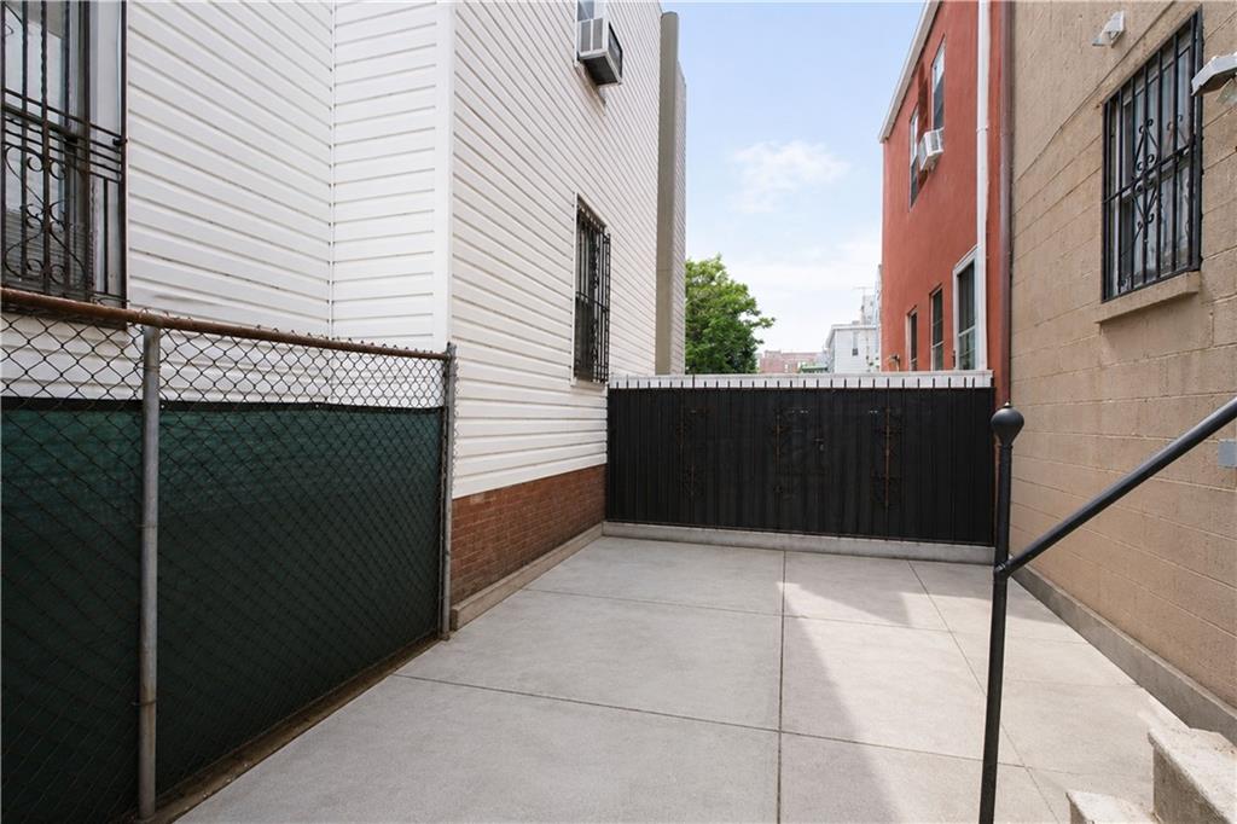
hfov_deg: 100.4
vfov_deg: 77.3
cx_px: 618
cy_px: 412
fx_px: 515
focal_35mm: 15
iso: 500
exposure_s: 1/80
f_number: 8
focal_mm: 10
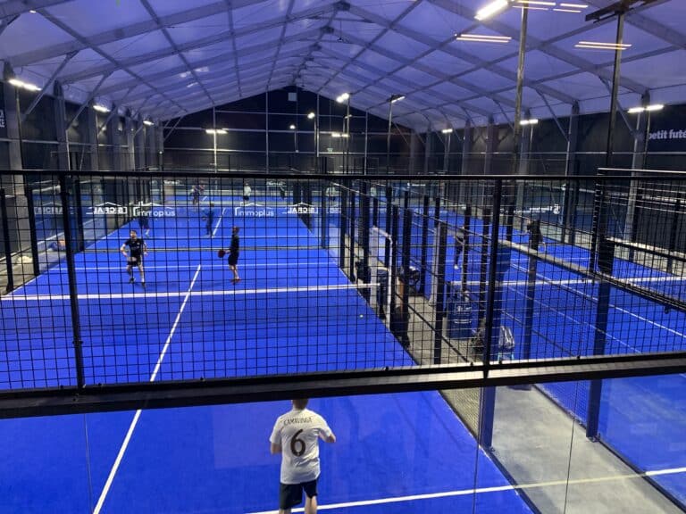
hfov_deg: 67.3
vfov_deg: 53.1
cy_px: 257
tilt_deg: -10.7
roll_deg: -0.4
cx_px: 343
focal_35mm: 26
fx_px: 515
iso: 250
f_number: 1.8
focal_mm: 4.25
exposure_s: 1/60
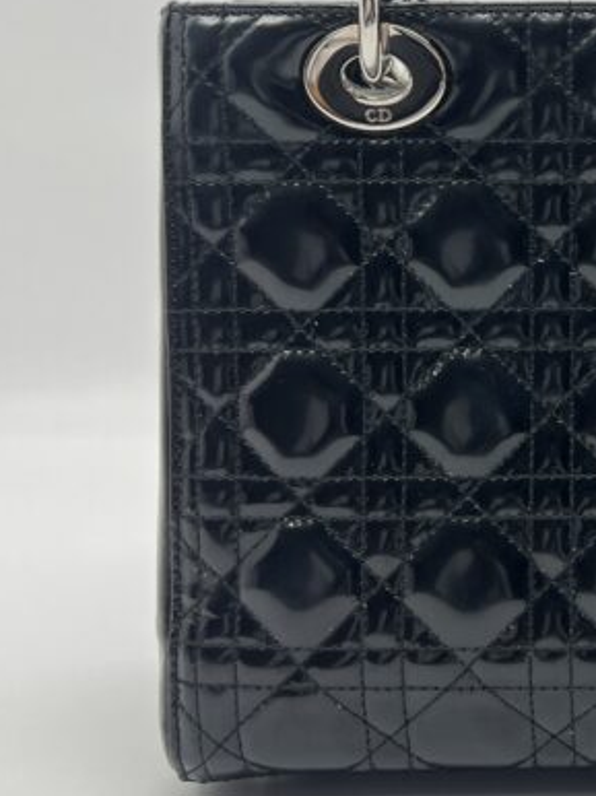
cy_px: 285
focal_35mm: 69
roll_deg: +1.1
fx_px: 1586
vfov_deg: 28.1
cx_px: 650
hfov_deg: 20.3
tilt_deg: -7.4
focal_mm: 5.7
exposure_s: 1/100
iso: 40
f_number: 1.5
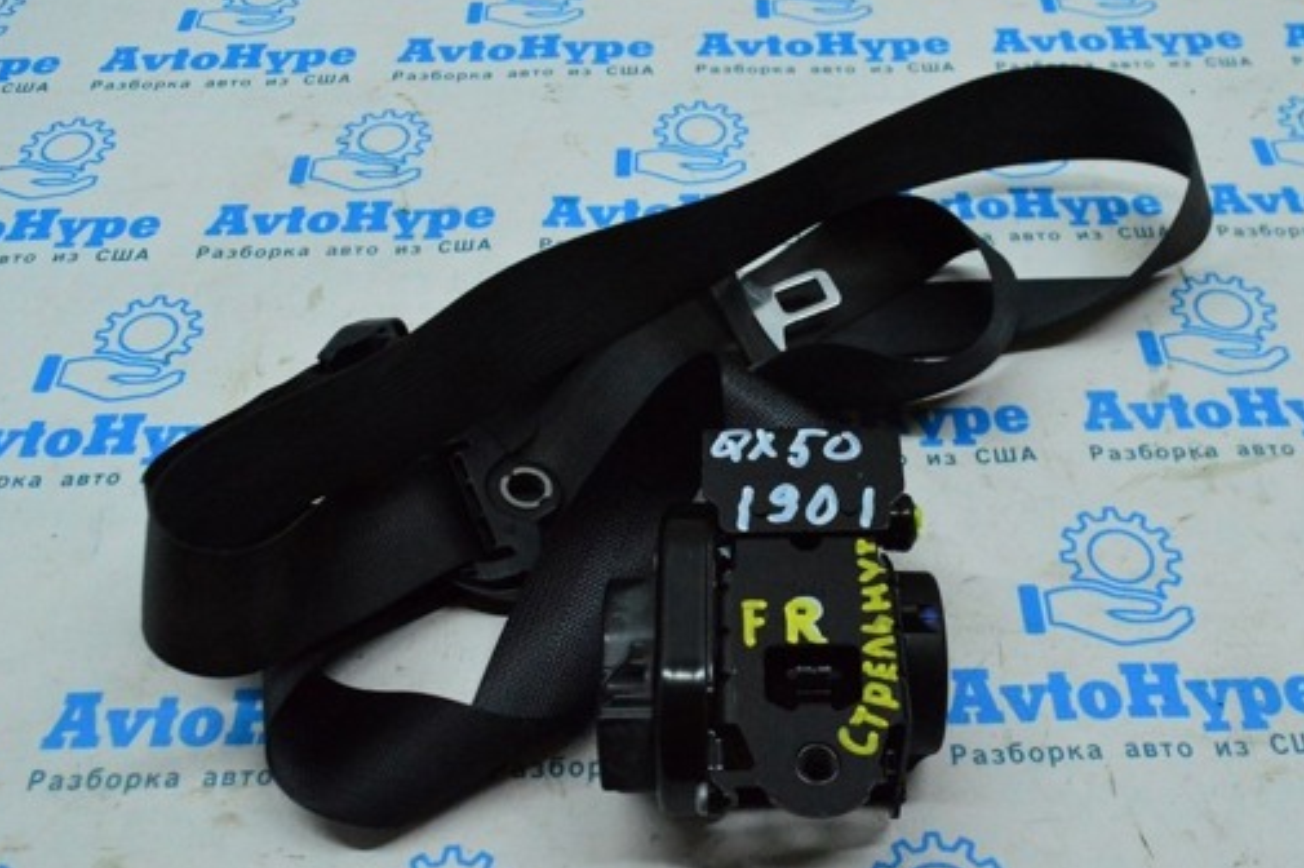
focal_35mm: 38
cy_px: 466
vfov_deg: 35.0
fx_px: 1375
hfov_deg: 50.7
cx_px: 708
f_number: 6.3
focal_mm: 20
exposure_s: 1/800
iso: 6400
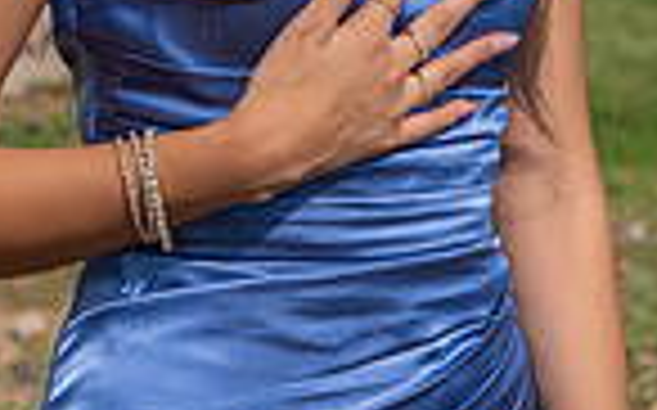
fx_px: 3936
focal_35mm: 220
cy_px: -27
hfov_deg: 9.5
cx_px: 256
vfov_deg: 5.9
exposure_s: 1/1000
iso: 100
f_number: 5
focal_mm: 70
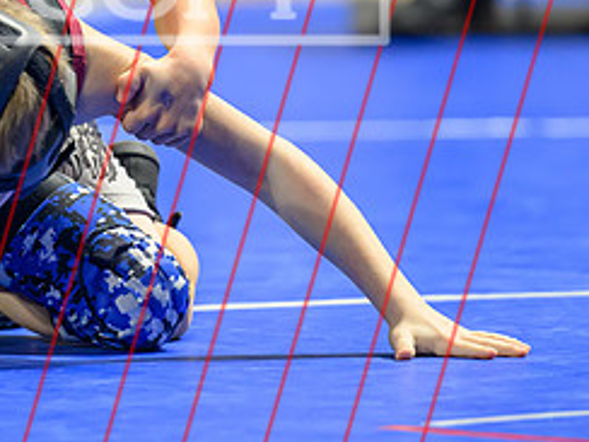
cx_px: -22
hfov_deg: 3.1
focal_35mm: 640
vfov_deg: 2.3
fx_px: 10890
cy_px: 66
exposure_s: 1/640
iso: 2500
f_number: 2.8
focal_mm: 200
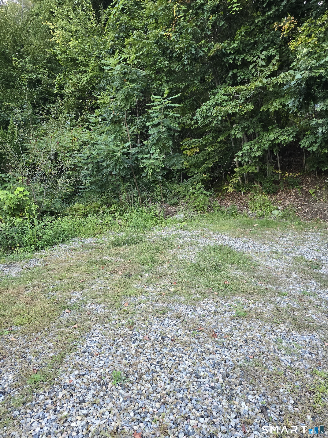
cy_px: 219
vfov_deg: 73.9
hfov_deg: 58.9
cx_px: 164
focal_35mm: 23
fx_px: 291
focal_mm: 6.3
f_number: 1.7
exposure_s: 1/180
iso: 125
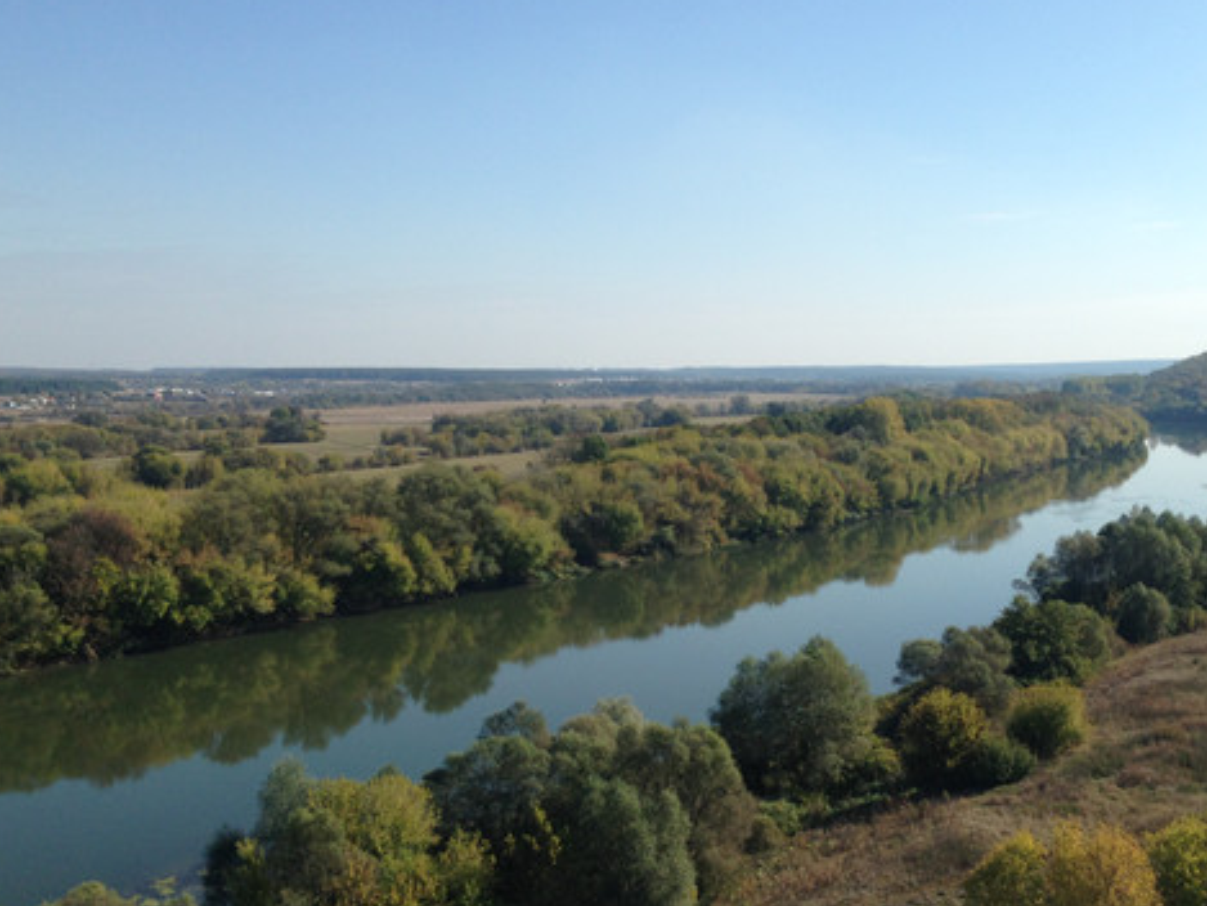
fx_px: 1569
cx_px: 762
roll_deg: +2.1
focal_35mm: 45
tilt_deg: -7.0
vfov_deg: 32.1
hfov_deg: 41.7
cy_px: 541
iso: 50
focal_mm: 4.12
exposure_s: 1/1808
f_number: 2.4
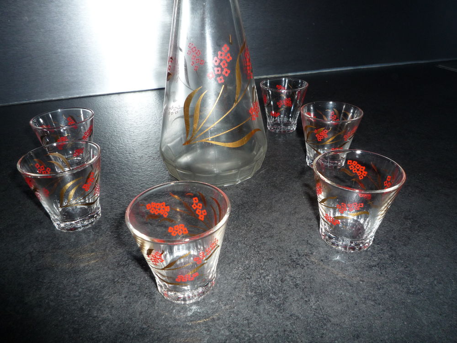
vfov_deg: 54.9
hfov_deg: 69.4
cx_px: 228
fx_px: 330
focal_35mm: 25
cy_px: 172
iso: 100
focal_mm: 4.4
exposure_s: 1/30
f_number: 4
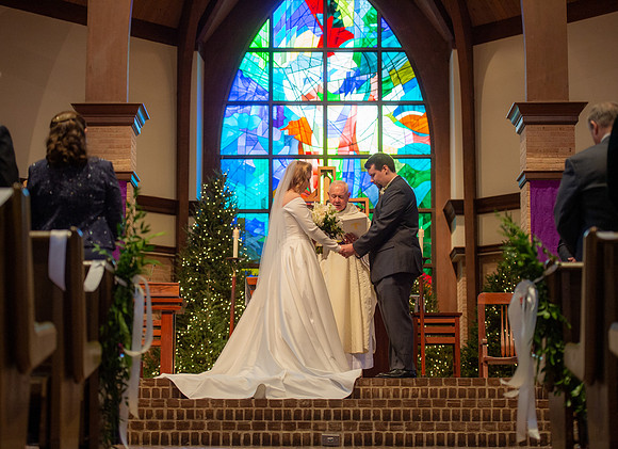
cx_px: 281
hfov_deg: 23.9
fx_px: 1459
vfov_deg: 17.5
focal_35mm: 83
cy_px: 224
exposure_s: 1/250
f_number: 2.8
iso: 1250
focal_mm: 78
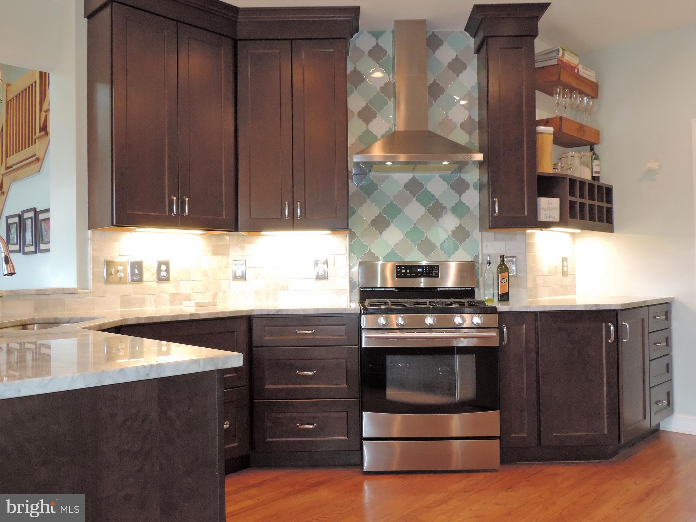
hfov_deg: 60.0
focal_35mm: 30
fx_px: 603
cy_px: 261
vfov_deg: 46.8
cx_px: 348
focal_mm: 5.3
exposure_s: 1/40
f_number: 3.1
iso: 280
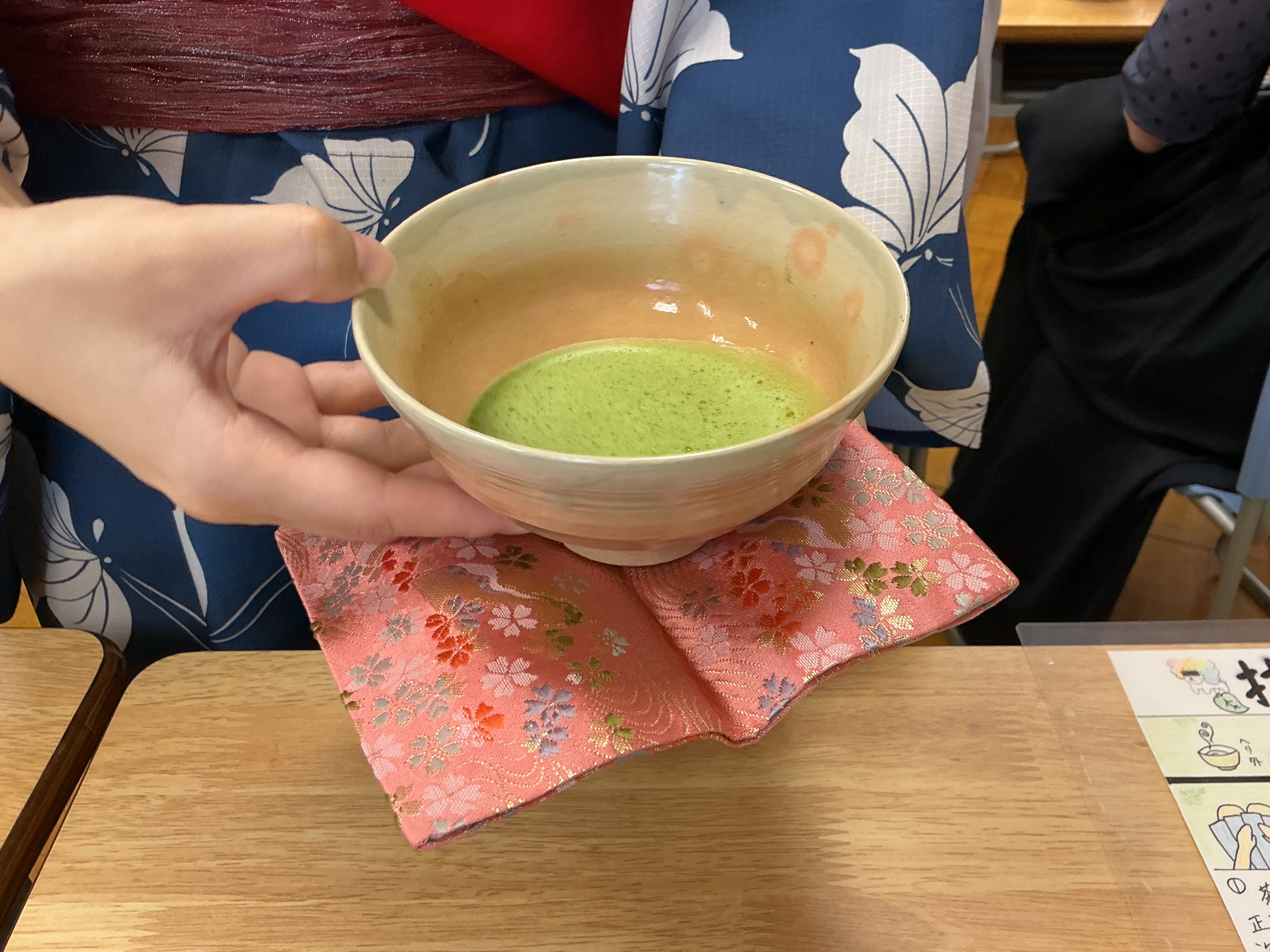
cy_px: 476
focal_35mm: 29
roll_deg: +0.2
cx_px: 635
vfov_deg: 48.2
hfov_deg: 61.7
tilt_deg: -38.5
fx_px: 1064
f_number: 1.8
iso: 100
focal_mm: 3
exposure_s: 1/50
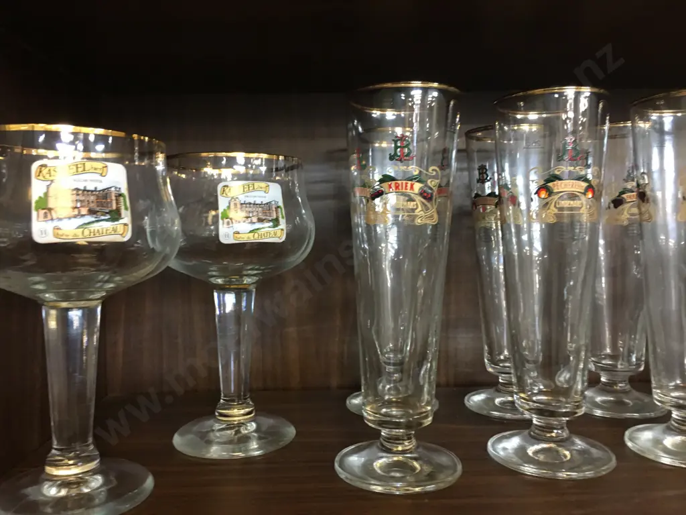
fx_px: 575
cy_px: 258
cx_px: 343
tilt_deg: -1.3
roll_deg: -0.5
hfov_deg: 61.7
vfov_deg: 48.2
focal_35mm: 29
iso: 100
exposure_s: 1/10
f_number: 2.2
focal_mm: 4.15
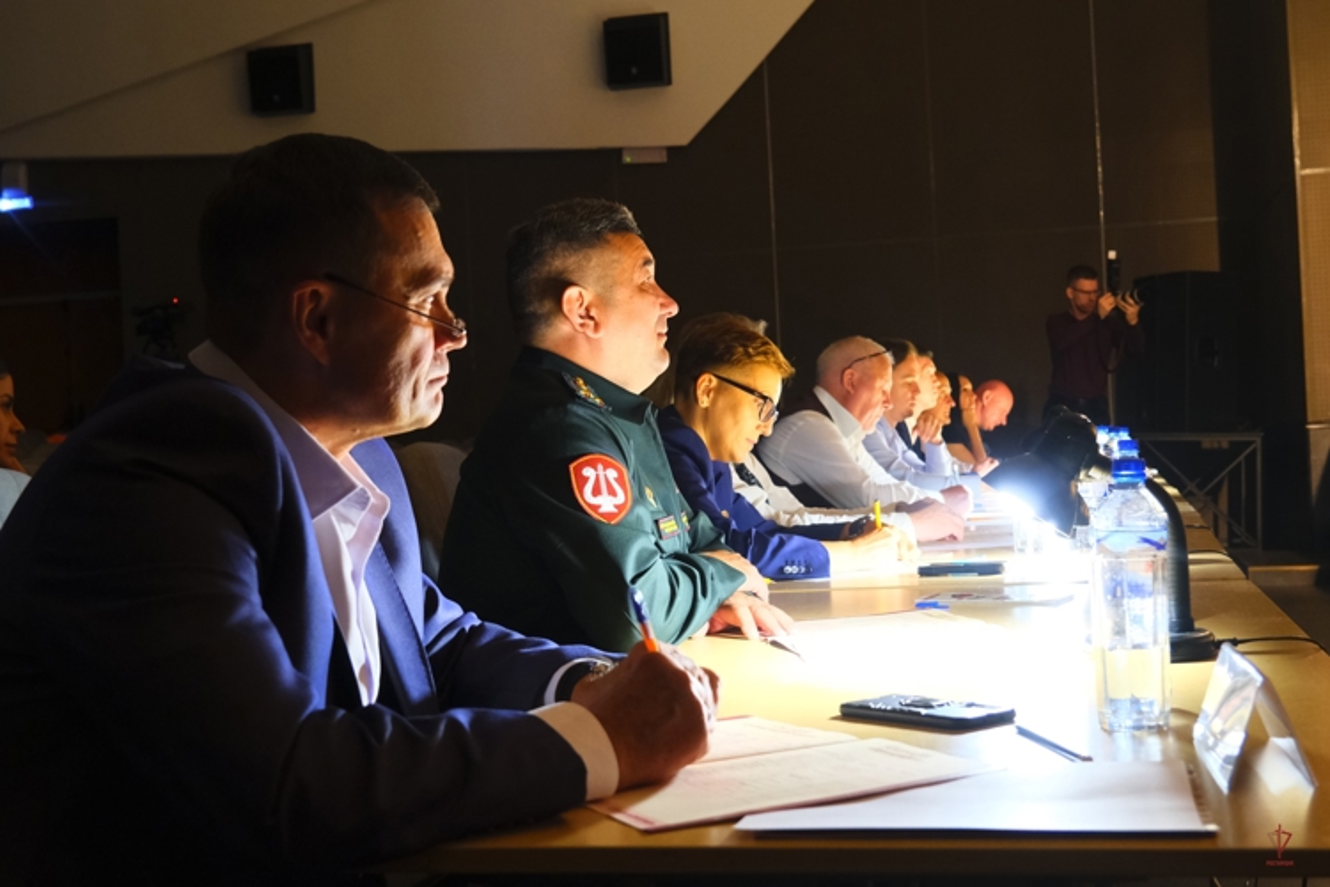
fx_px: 1293
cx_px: 665
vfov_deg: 37.9
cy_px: 444
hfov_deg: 54.4
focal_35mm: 35
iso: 1600
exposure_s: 1/10
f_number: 4
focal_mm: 23.5
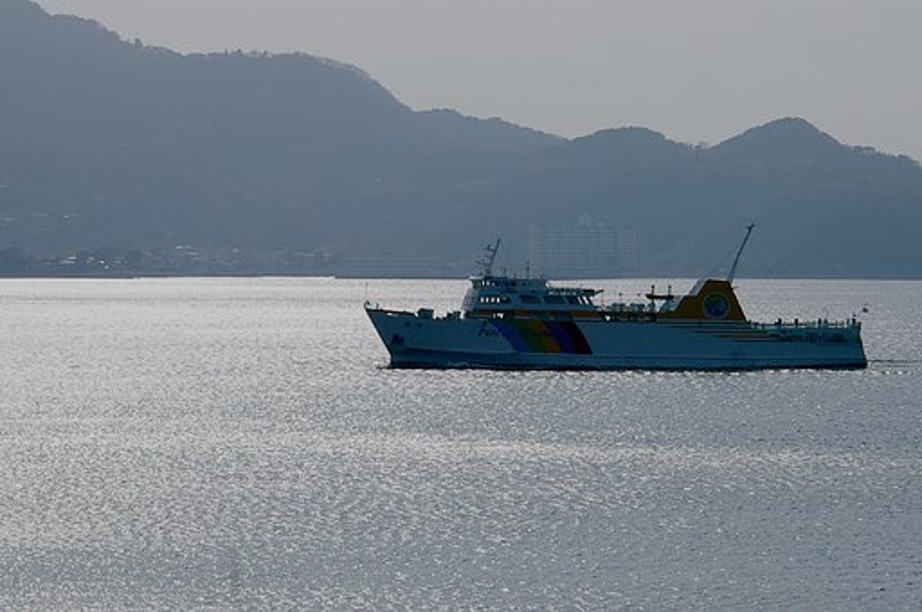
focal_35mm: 158
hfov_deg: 13.1
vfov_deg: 8.7
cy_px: 306
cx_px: 461
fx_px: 4029
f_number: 11
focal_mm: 105
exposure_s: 1/1500
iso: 200
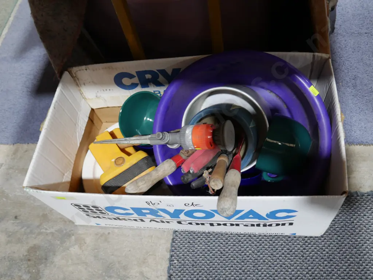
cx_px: 186
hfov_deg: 56.8
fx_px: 345
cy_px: 140
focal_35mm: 32
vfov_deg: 44.2
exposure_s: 1/60
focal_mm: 16
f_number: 3.6
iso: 640
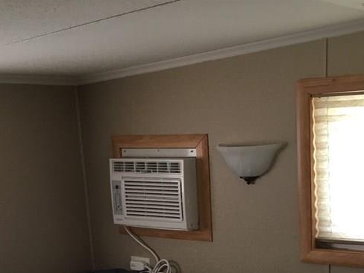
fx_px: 683
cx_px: 232
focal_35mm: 65
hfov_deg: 29.7
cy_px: 282
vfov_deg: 21.7
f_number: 2.4
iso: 64
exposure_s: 1/30
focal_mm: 3.3
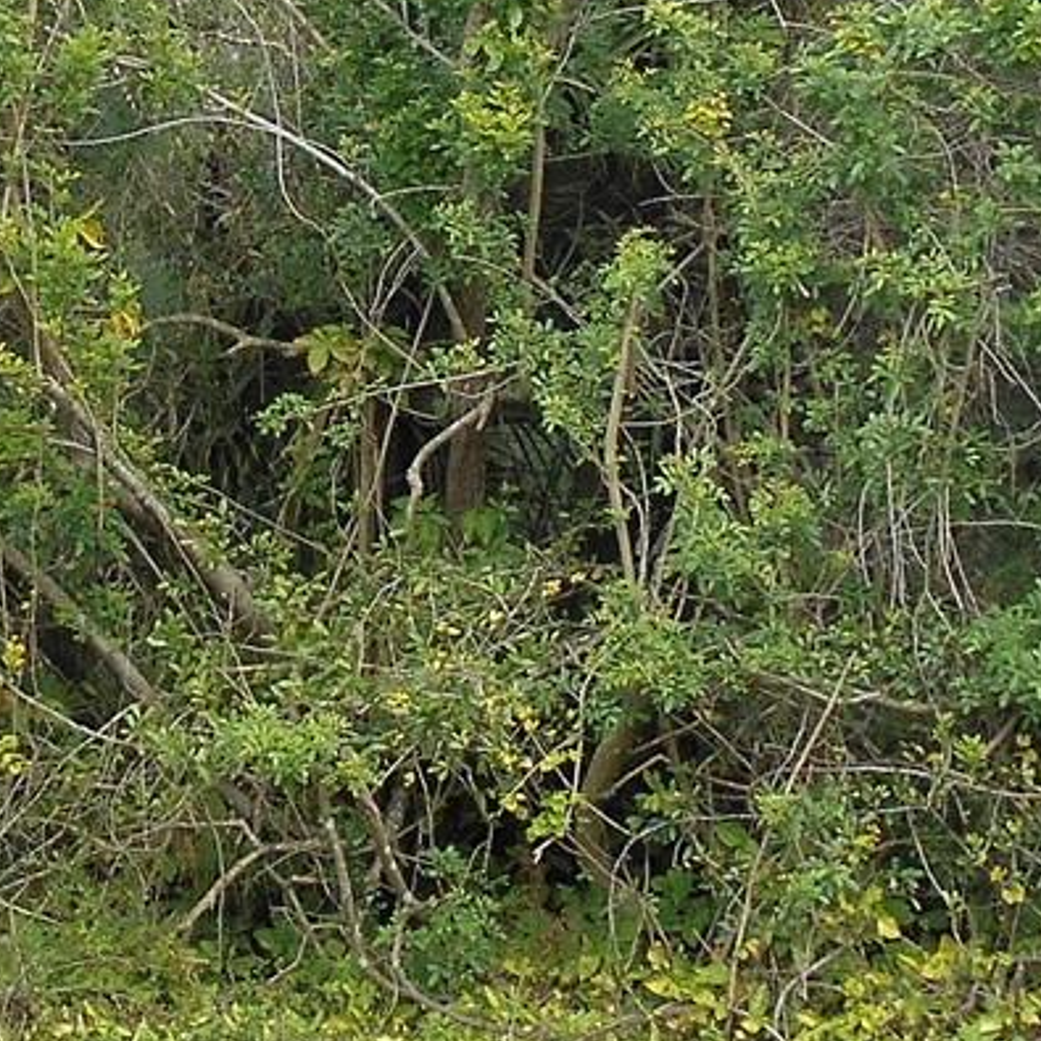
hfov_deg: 18.5
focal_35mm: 93
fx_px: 3164
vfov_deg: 18.6
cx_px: 211
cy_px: 319
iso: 80
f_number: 3.2
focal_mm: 4.6
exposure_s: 1/200
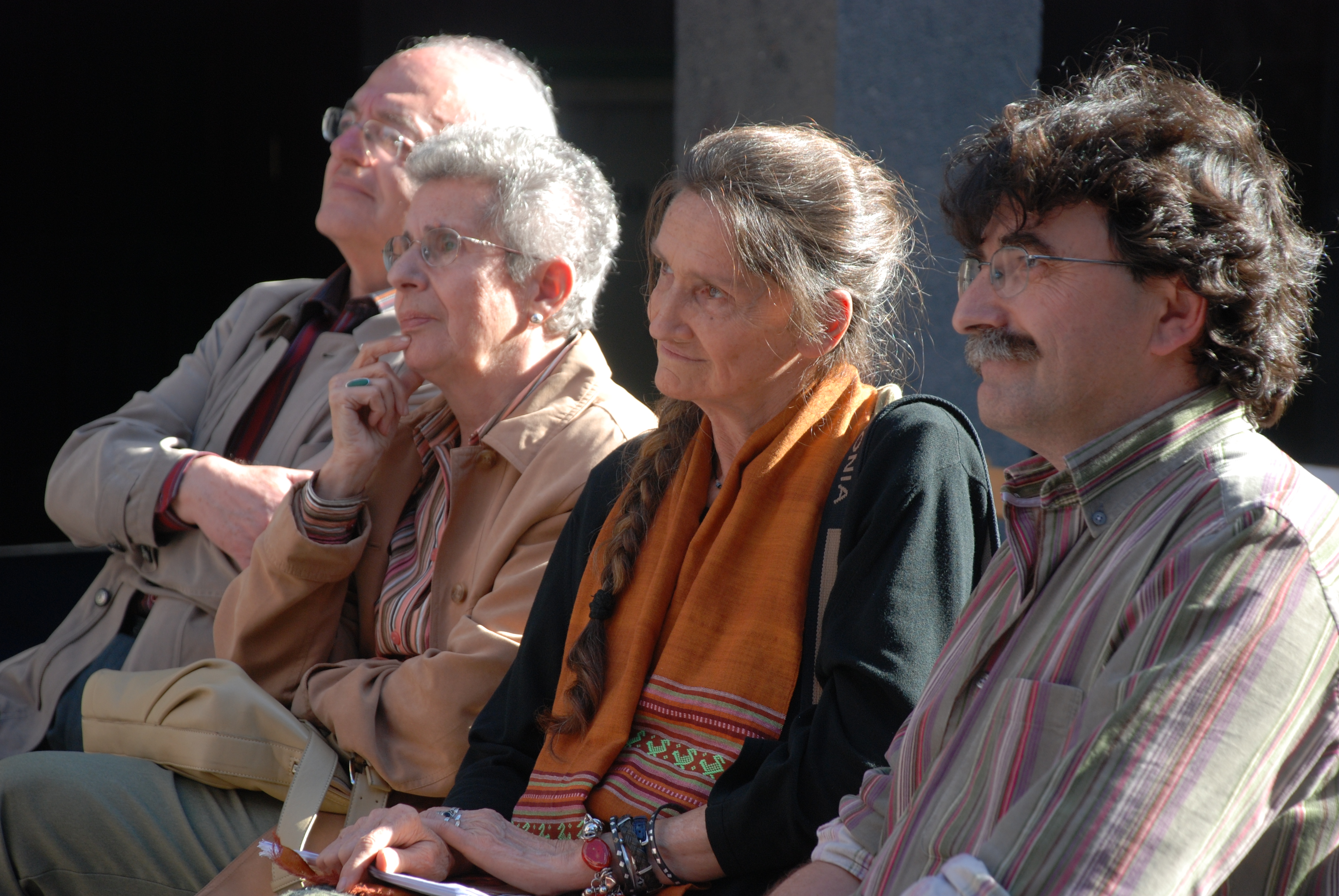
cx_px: 670
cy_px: 448
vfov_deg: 9.7
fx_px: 5307
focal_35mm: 142
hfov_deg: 14.4
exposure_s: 1/125
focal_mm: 95
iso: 200
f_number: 5.6
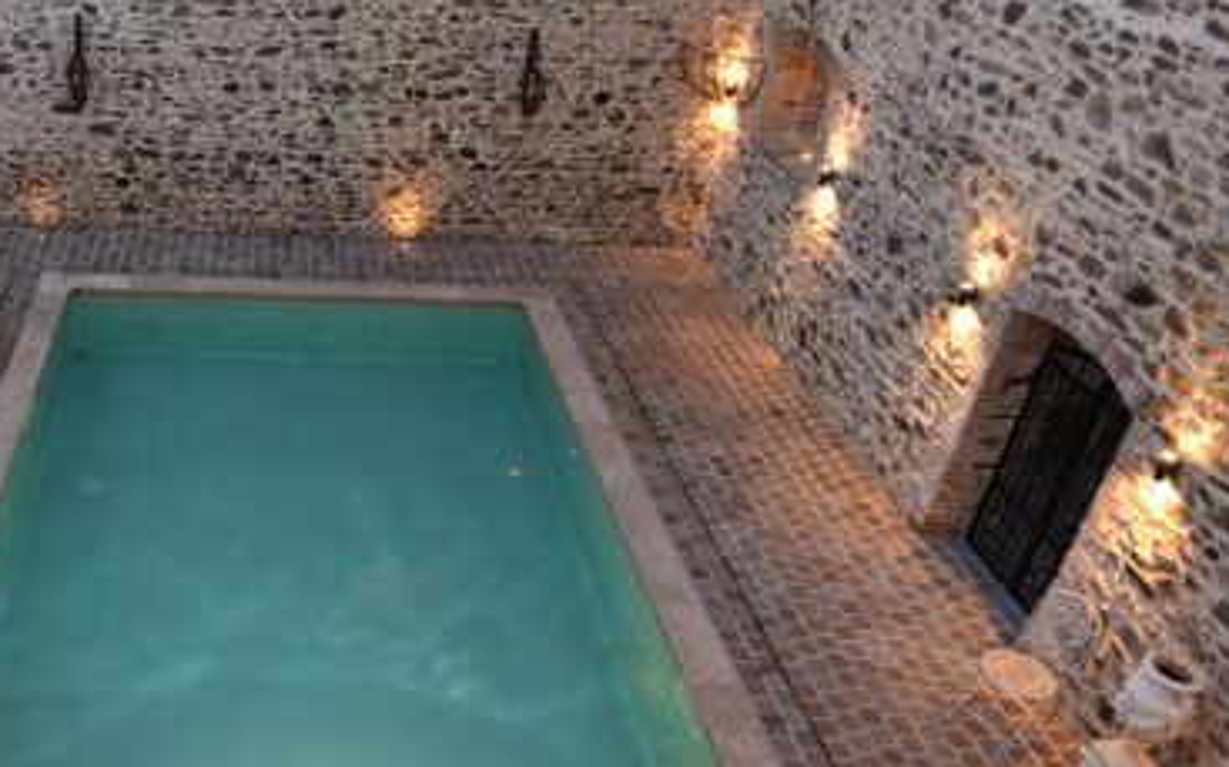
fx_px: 1071
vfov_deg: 39.4
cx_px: 255
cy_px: 370
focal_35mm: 32
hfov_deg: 55.7
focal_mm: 16
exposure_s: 1/60
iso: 900
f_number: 4
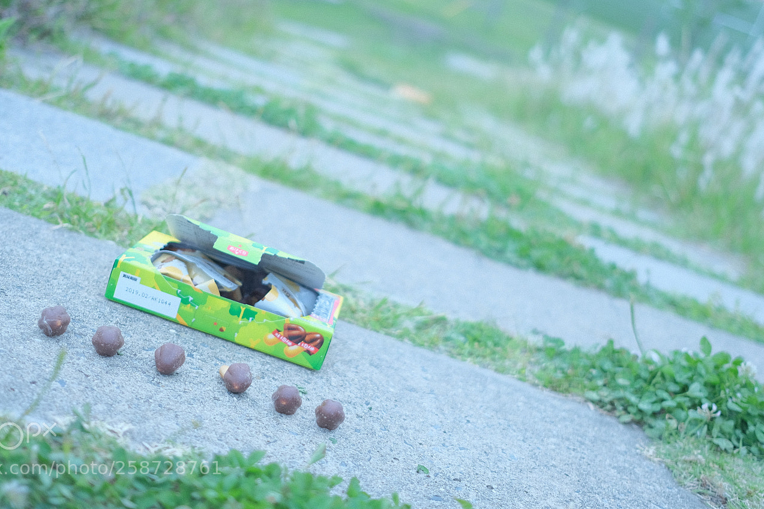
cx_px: 388
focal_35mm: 44
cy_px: 195
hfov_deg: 44.5
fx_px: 933
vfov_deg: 30.4
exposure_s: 1/200
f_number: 2
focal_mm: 23
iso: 400
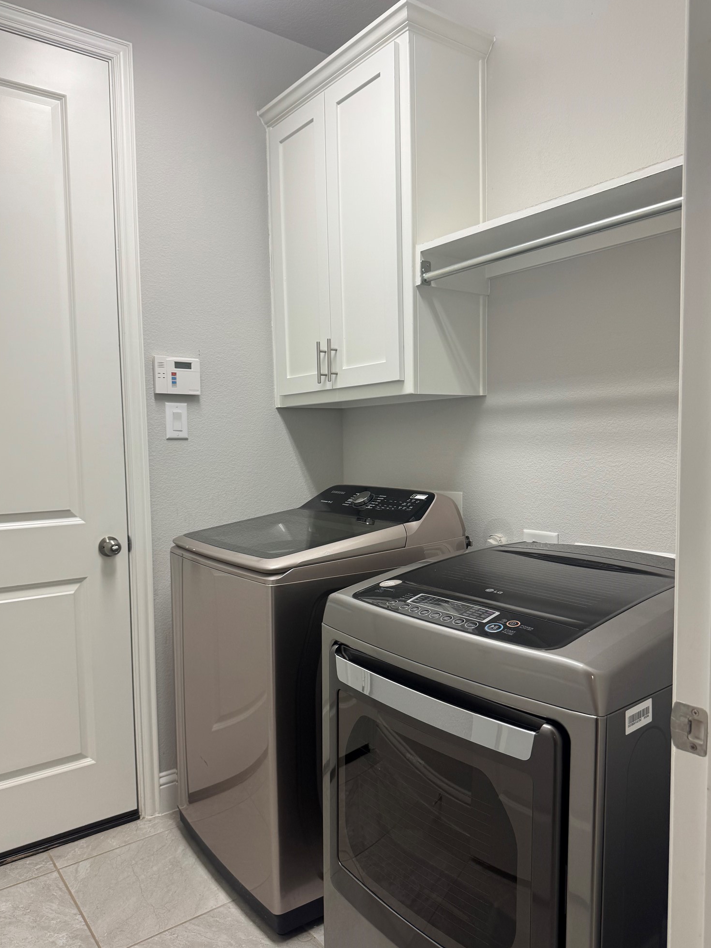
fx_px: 685
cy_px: 490
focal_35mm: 25
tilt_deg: -3.8
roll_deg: +1.9
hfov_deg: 54.9
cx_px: 348
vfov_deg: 69.4
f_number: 1.78
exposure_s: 1/120
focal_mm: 6.76
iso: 125
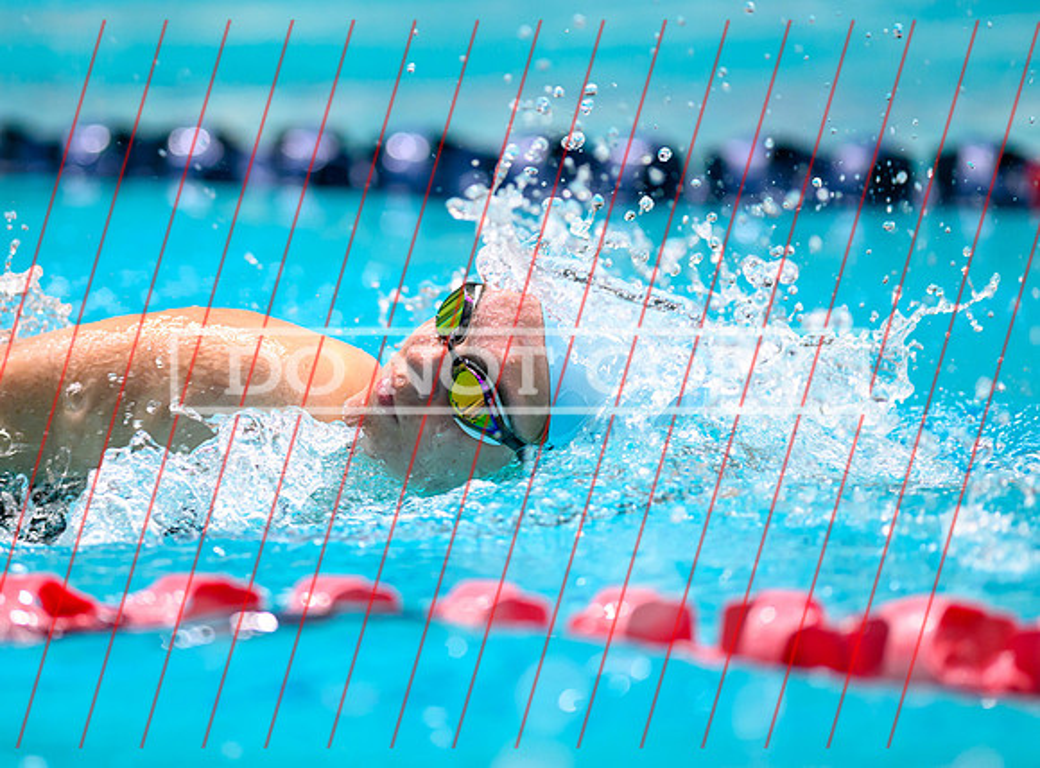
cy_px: 361
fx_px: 11830
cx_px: 414
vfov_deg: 3.7
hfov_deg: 5.0
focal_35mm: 396
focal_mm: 300
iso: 2500
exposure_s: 1/800
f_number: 2.8
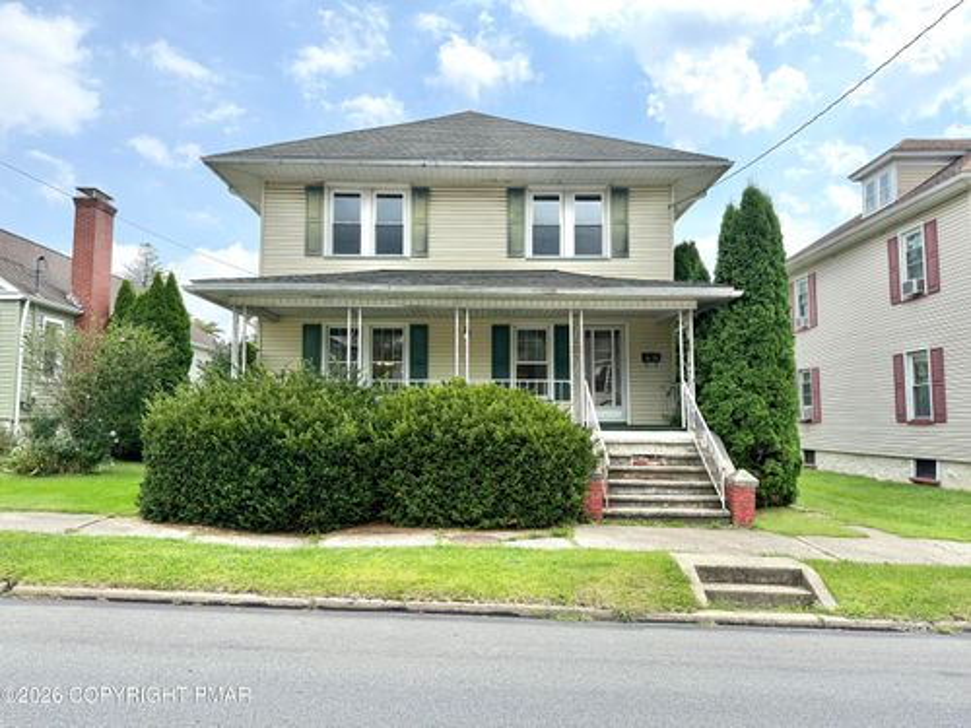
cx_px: 486
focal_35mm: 24
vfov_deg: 56.8
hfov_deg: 71.6
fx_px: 673
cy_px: 364
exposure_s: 1/3759
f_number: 1.78
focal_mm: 6.76
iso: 100
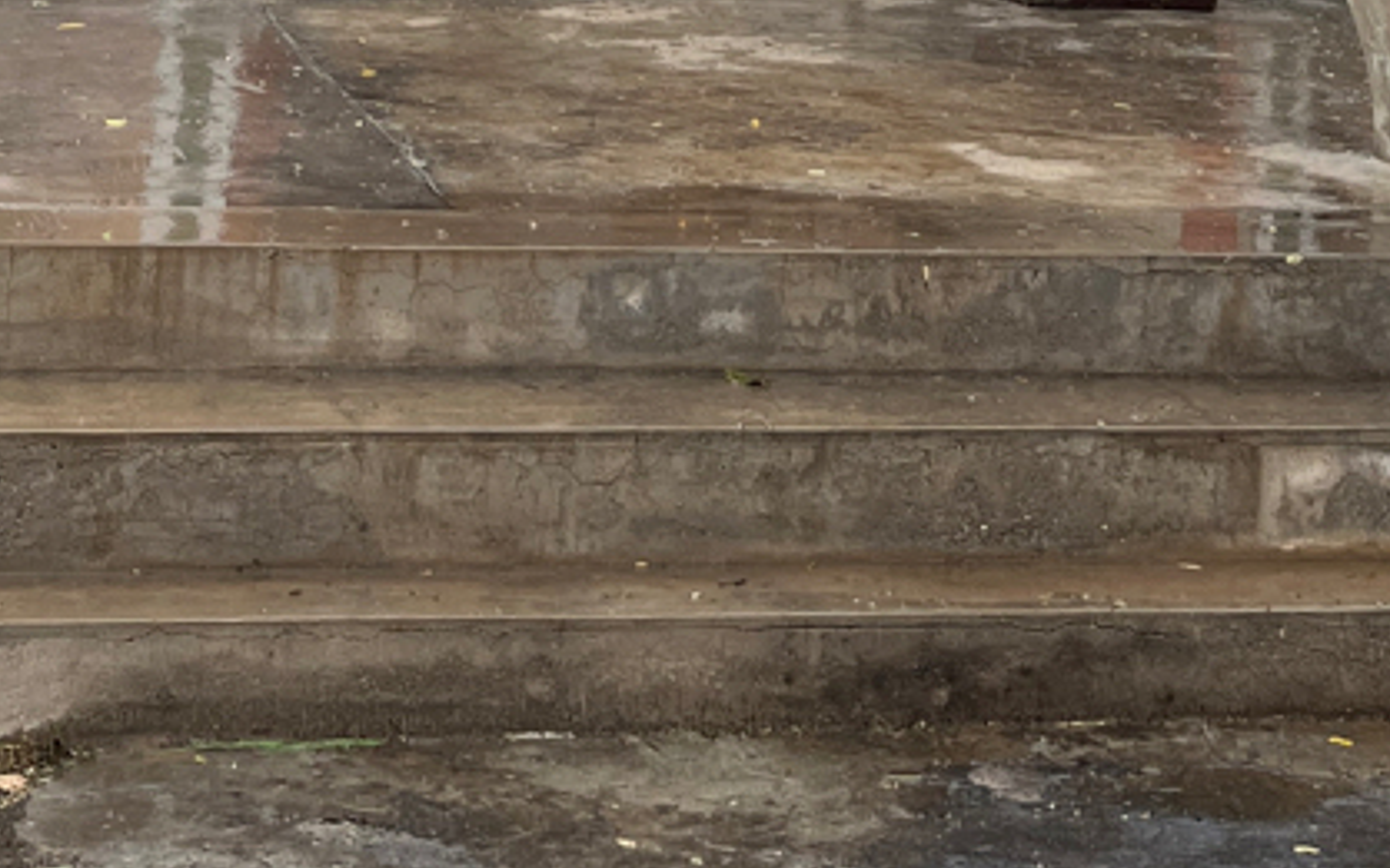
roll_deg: -1.9
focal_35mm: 99
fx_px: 3749
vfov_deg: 11.6
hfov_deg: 21.0
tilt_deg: +8.8
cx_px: 683
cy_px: -954
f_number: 1.6
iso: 50
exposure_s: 1/1558
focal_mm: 5.1
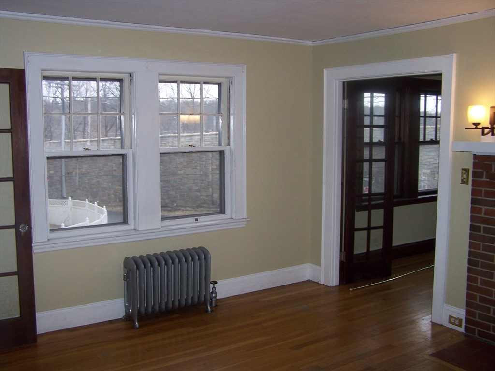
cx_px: 248
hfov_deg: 49.0
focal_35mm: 38
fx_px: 543
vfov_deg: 37.7
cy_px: 186
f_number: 2.8
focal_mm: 6.3
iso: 80
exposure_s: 1/60
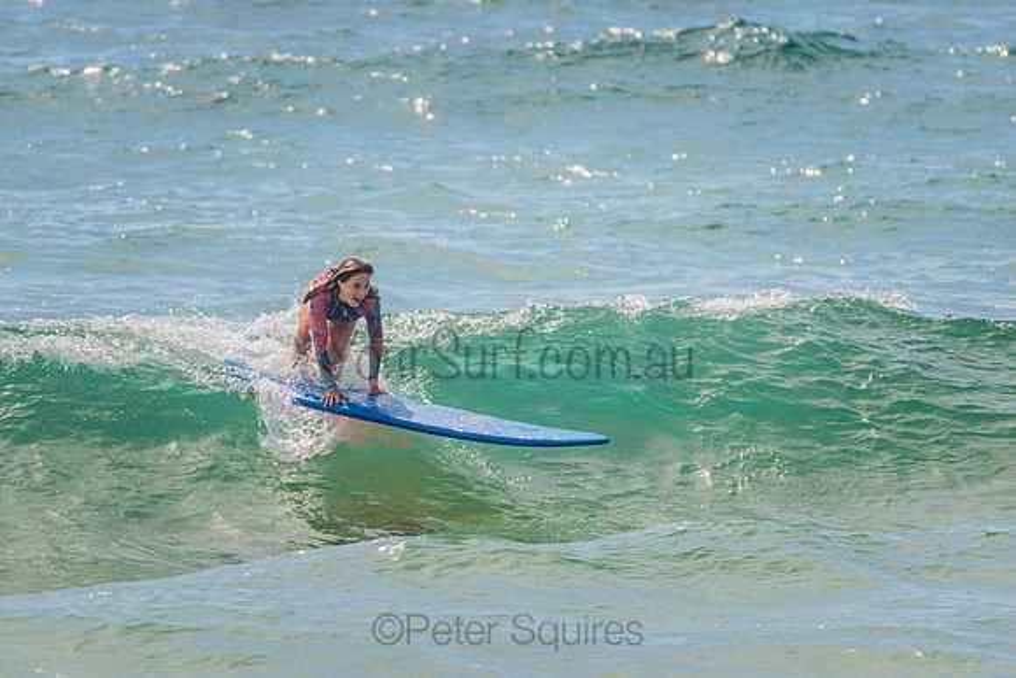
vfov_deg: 2.2
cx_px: 393
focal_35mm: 613
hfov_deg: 3.4
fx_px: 17314
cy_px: 373
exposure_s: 1/640
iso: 250
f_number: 5.6
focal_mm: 500
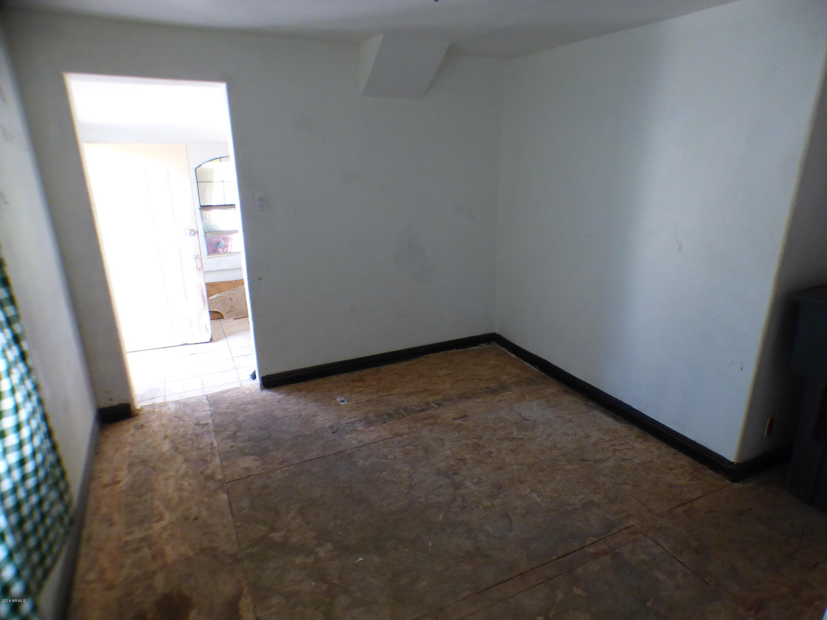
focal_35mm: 20
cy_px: 310
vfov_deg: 66.0
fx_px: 478
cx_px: 414
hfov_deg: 81.7
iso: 320
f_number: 2.8
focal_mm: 3.58
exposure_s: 1/60
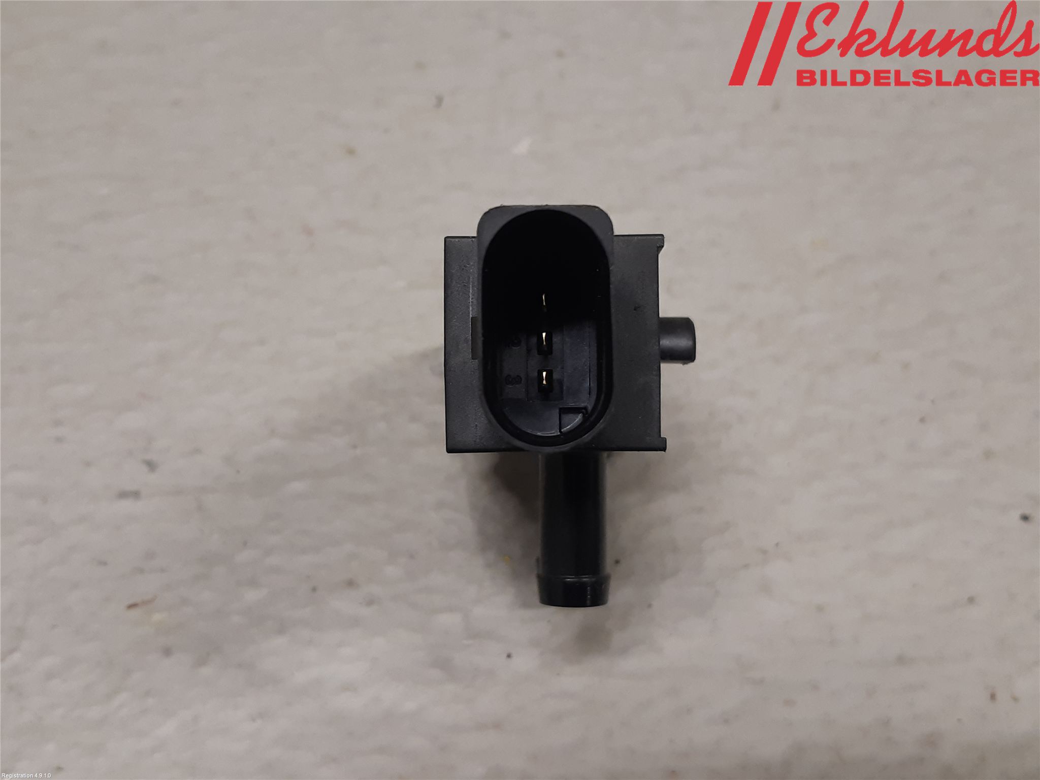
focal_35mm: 26
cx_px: 520
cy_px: 390
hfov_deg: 67.3
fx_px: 781
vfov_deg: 53.1
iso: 125
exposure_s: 1/50
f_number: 1.7
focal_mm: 3.93
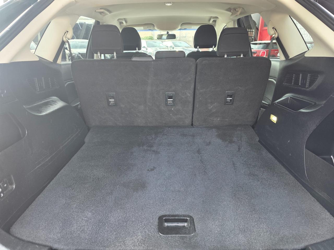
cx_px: 167
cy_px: 125
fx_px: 222
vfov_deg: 58.9
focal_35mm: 23
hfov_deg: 73.9
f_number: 1.7
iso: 100
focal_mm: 6.3
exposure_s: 1/180
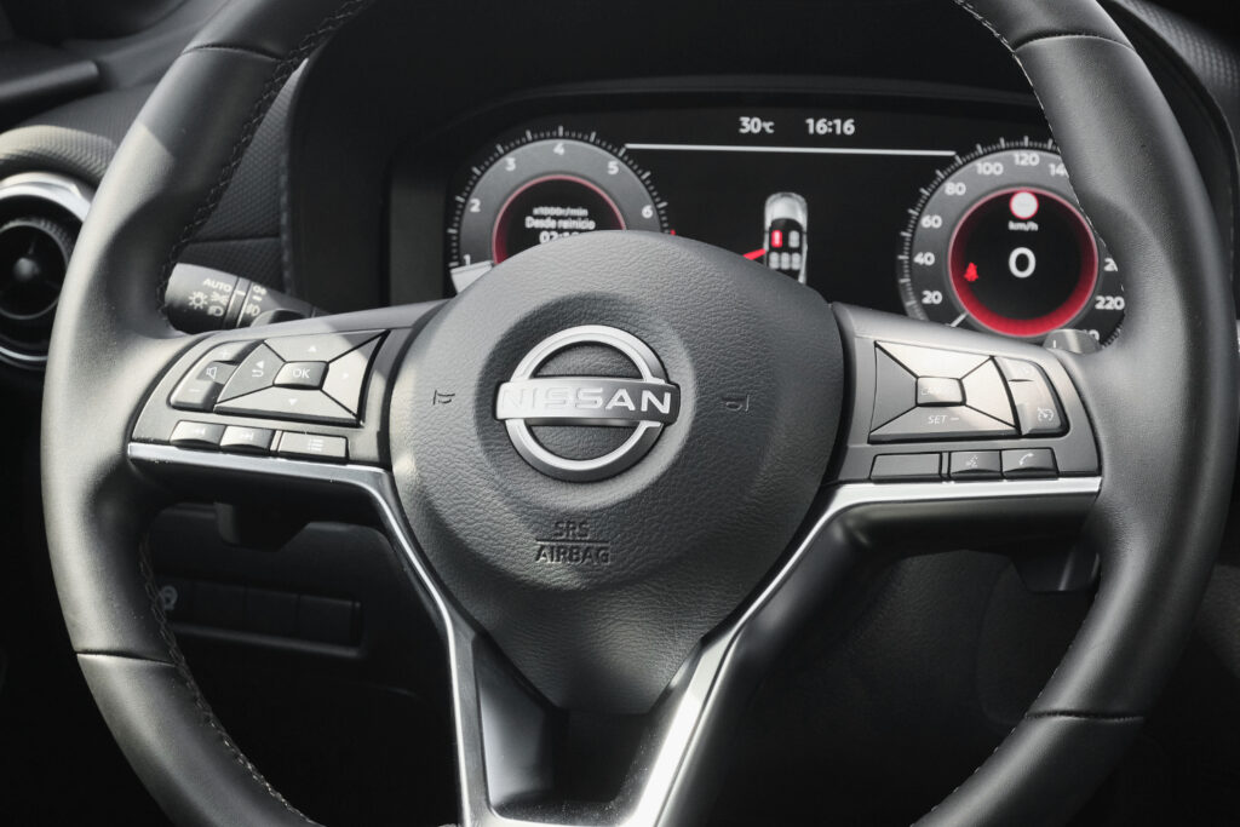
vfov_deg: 20.0
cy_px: 414
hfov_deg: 29.7
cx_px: 620
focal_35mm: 68
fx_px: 2342
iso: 2000
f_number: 9
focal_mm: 45
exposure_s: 1/125
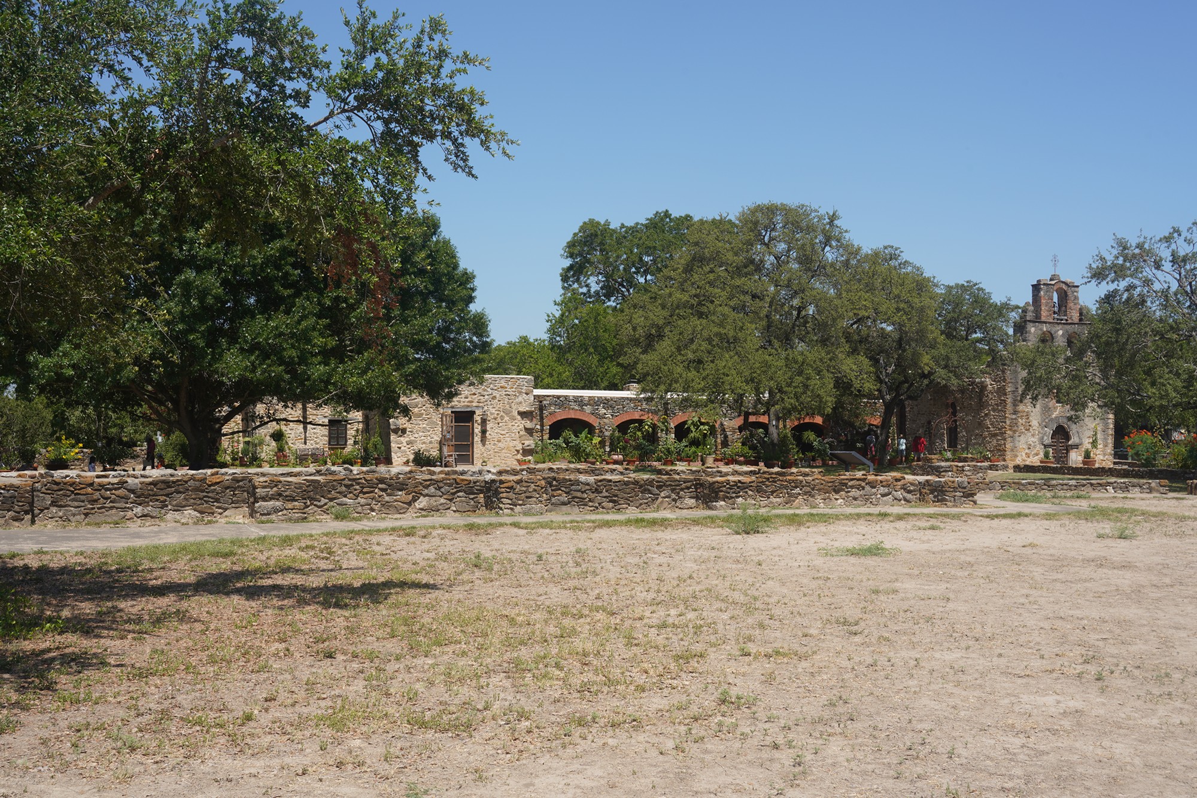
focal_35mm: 39
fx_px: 1297
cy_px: 399
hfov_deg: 49.5
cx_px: 598
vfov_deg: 34.2
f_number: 14
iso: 100
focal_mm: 39
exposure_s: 1/100
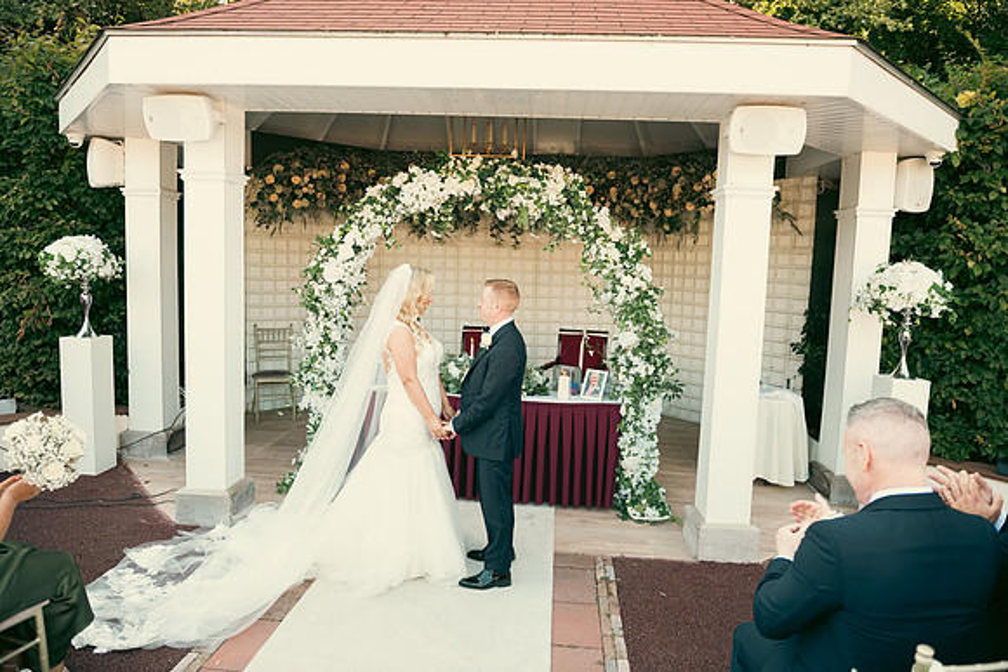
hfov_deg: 73.7
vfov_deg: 53.2
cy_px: 336
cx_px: 504
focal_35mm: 24
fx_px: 672
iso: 320
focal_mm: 24
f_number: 3.5
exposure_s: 1/250
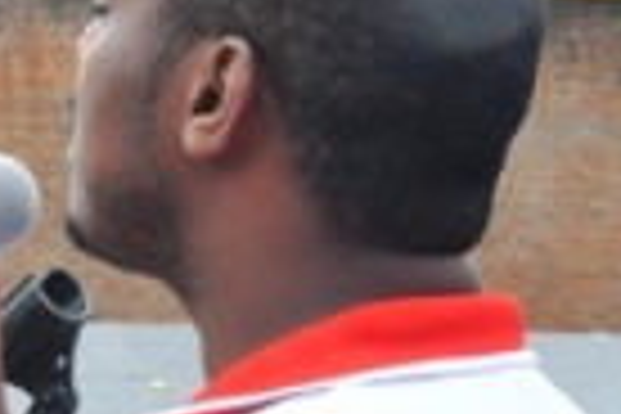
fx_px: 3846
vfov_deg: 6.1
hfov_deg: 9.2
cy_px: 443
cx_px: 122
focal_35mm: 223
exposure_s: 1/125
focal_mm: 32
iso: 1000
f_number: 16
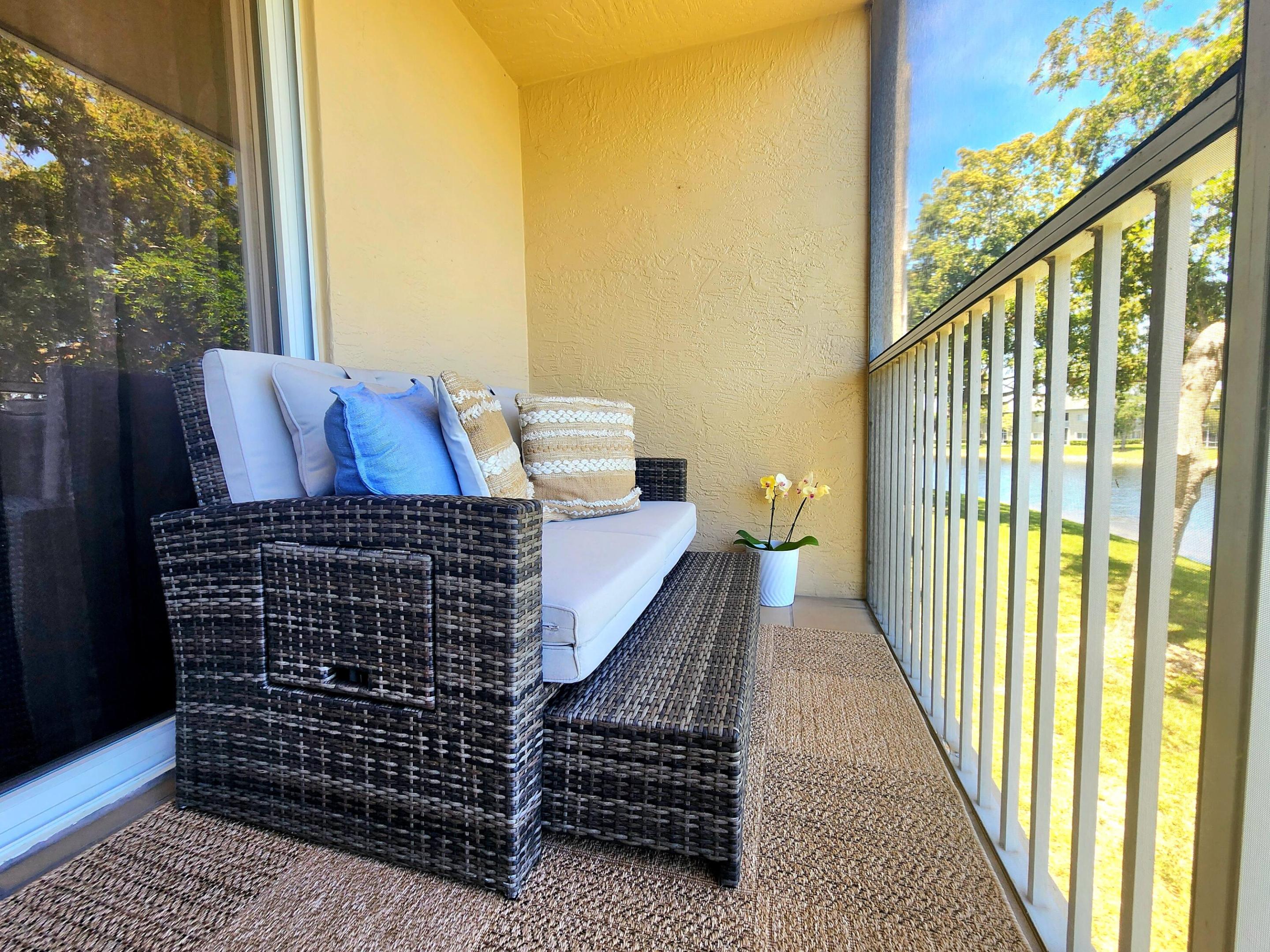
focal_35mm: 13
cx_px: 635
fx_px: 477
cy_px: 476
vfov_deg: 89.9
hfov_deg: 106.2
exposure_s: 1/120
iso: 50
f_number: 2.2
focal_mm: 2.2
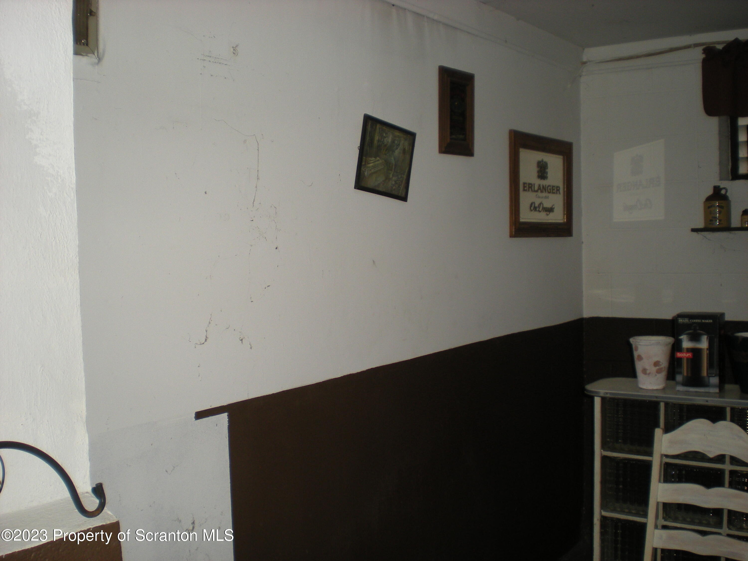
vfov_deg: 37.7
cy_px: 280
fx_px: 821
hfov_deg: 49.0
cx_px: 374
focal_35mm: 38
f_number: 3.1
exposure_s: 1/60
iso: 95
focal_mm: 6.3
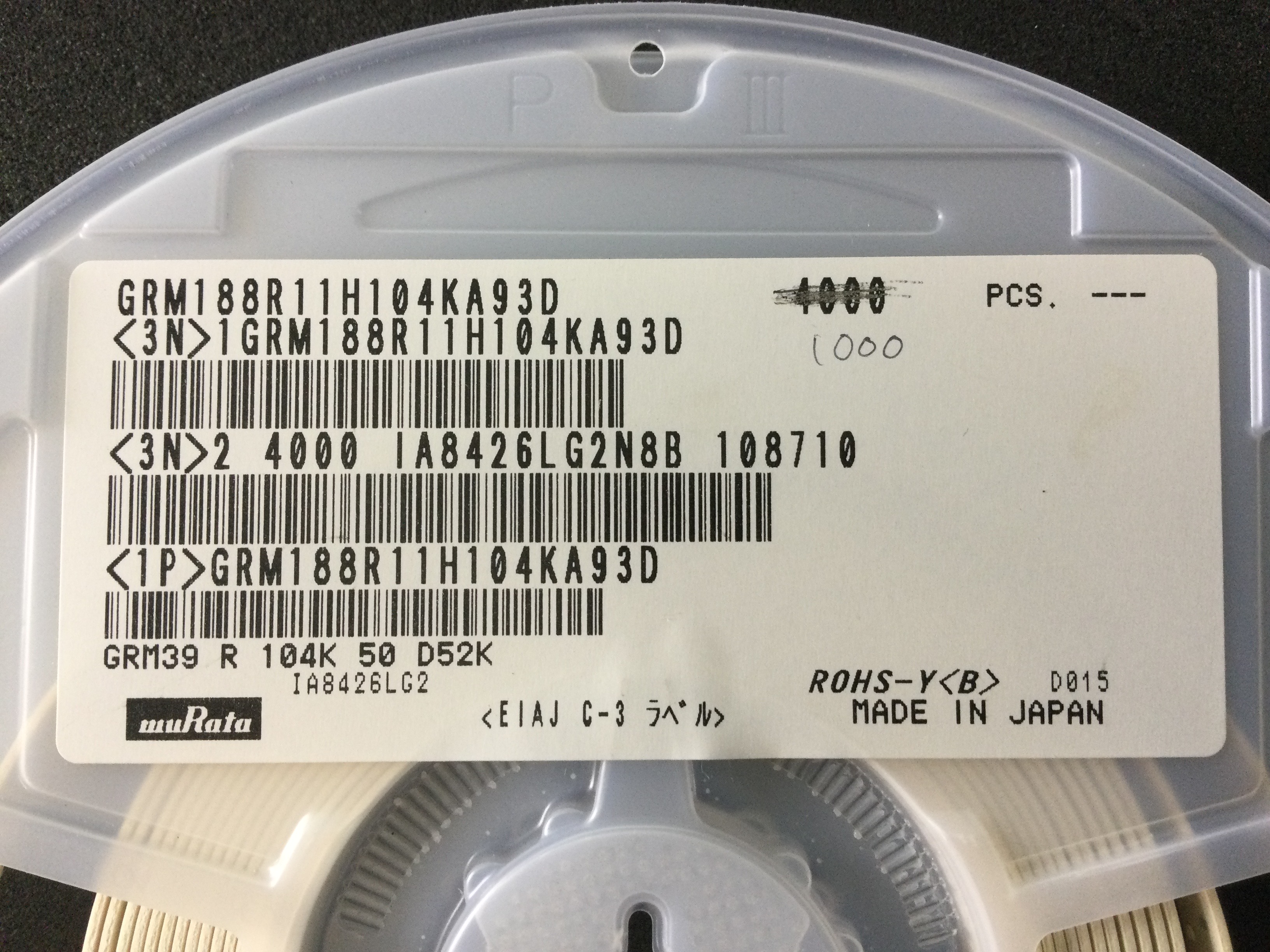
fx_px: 1137
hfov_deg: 58.4
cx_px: 635
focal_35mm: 31
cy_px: 476
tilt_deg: -87.4
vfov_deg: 45.4
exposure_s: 1/30
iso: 64
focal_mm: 3.3
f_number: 2.4
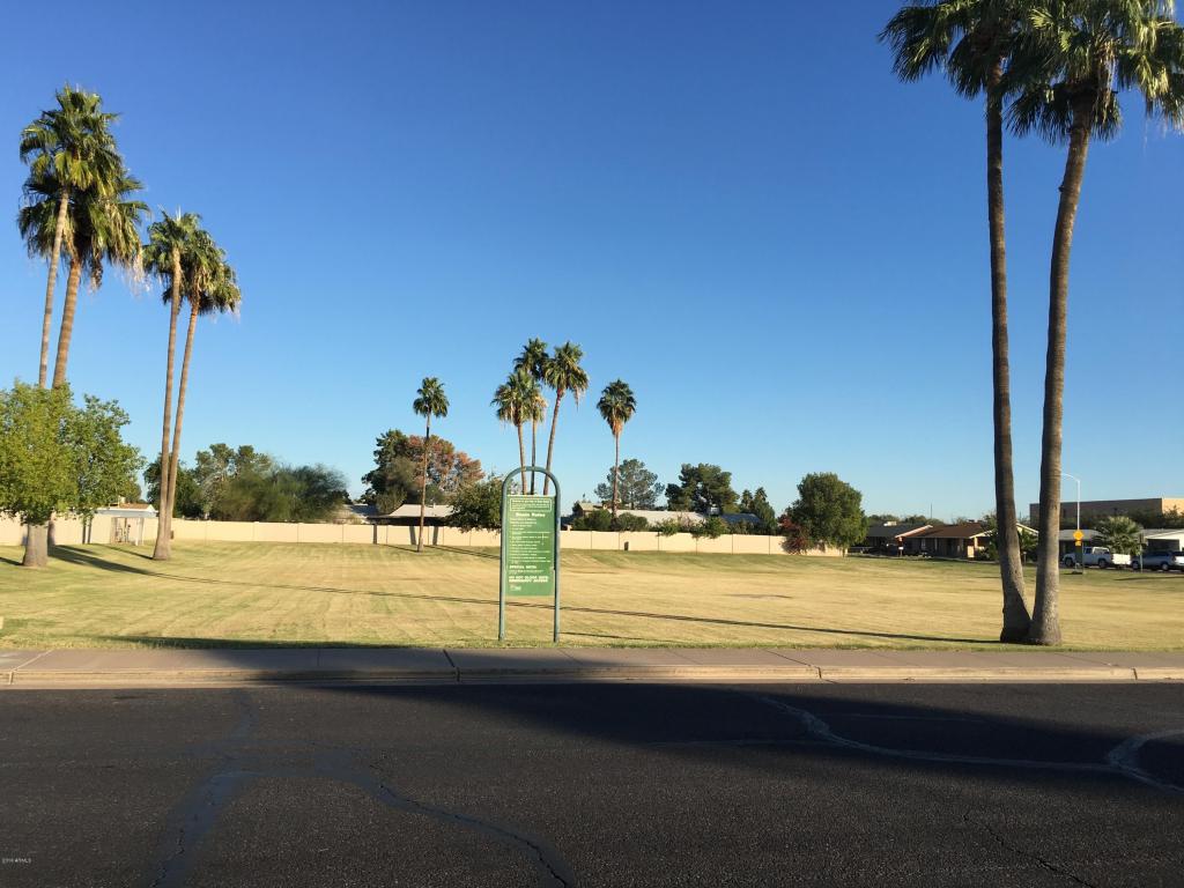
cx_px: 592
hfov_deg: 61.7
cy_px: 444
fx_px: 992
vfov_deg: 48.2
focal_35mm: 29
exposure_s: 1/1304
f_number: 2.2
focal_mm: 4.15
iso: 25
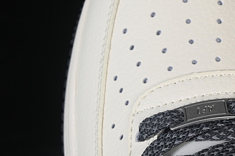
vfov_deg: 8.2
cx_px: 191
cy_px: 76
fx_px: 1090
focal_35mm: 167
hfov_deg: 12.3
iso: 160
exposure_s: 1/80
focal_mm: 50
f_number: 7.1
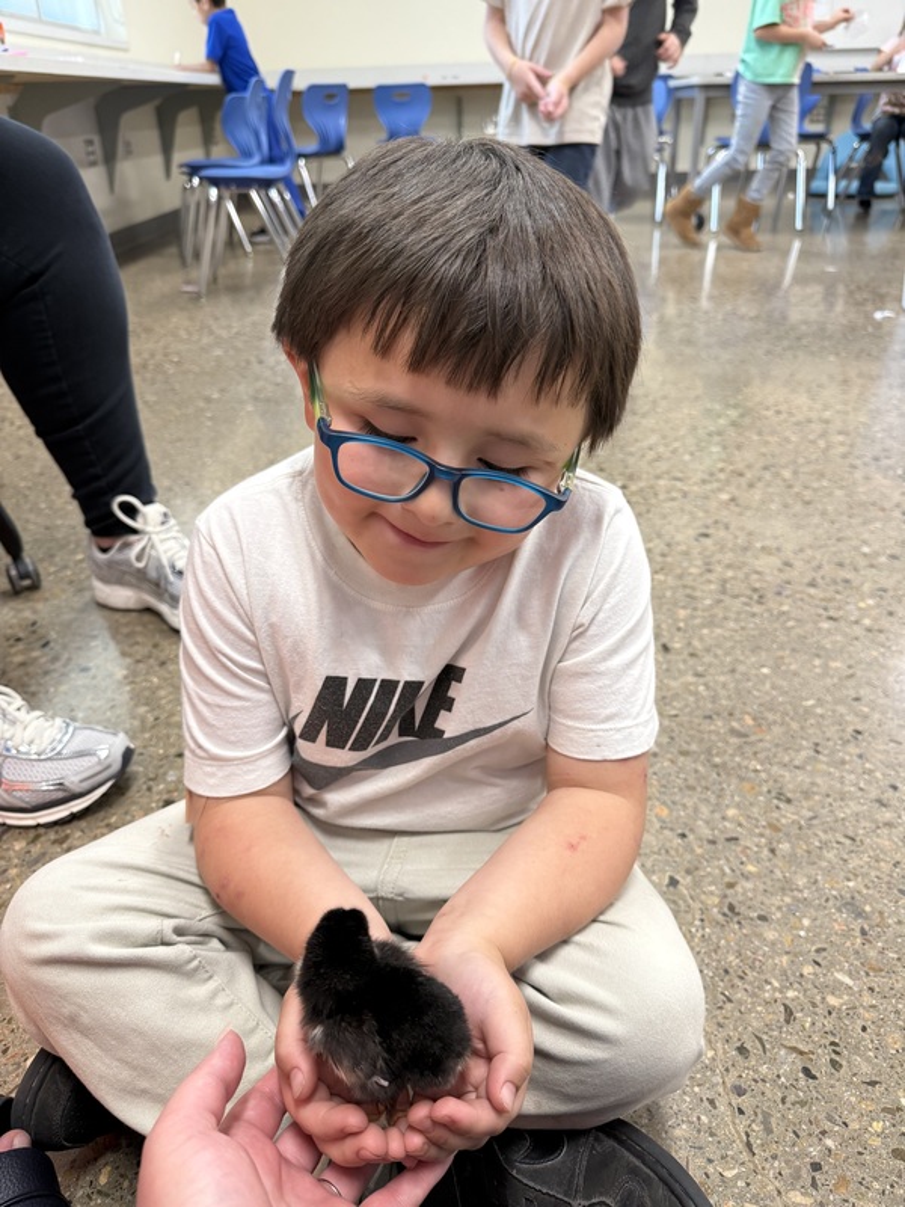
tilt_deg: -29.7
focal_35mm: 24
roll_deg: +1.3
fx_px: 837
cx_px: 452
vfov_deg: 71.6
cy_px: 604
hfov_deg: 56.8
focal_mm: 6.76
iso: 200
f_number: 1.78
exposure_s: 1/60
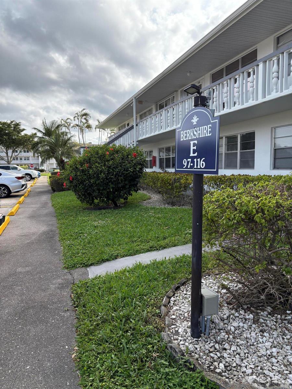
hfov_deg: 53.1
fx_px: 292
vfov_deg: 67.3
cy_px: 194
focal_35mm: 26
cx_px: 146
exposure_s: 1/3279
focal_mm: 5.96
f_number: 1.6
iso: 64
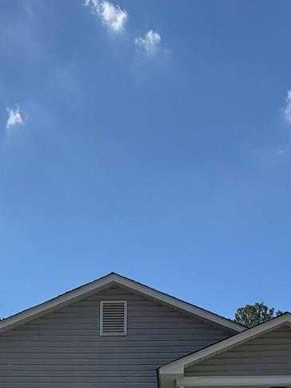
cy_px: 527
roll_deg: -0.3
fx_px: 851
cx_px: 134
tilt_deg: +3.1
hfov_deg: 19.4
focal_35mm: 76
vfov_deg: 22.5
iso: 125
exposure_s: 1/8130
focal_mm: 6.76
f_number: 1.78
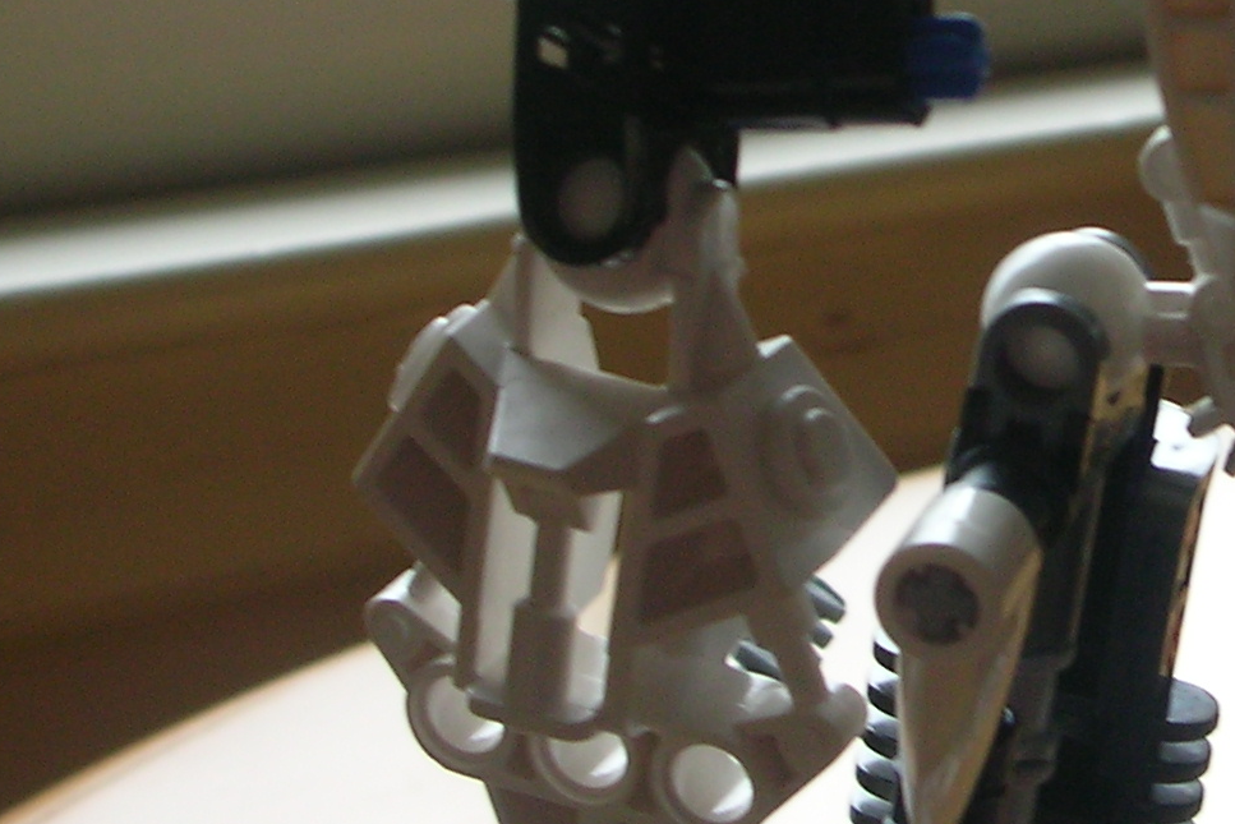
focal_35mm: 106
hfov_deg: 19.0
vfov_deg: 12.9
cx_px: 1087
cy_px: 169
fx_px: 3637
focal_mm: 5.8
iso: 50
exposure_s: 1/36.1
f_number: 3
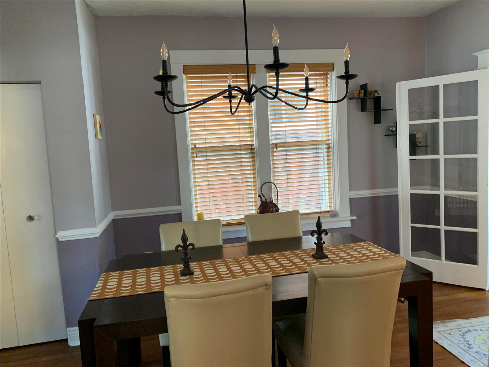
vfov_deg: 53.1
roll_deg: +3.1
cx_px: 244
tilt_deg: -4.9
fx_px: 367
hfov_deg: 67.3
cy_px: 184
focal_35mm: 26
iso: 320
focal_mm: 4.25
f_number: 1.8
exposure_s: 1/60
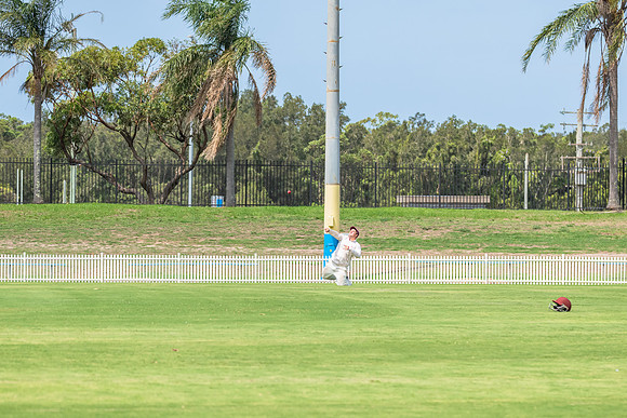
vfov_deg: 6.9
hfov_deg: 10.3
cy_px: 277
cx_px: 328
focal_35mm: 200
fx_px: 3485
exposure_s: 1/2000
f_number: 7.1
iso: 640
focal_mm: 150
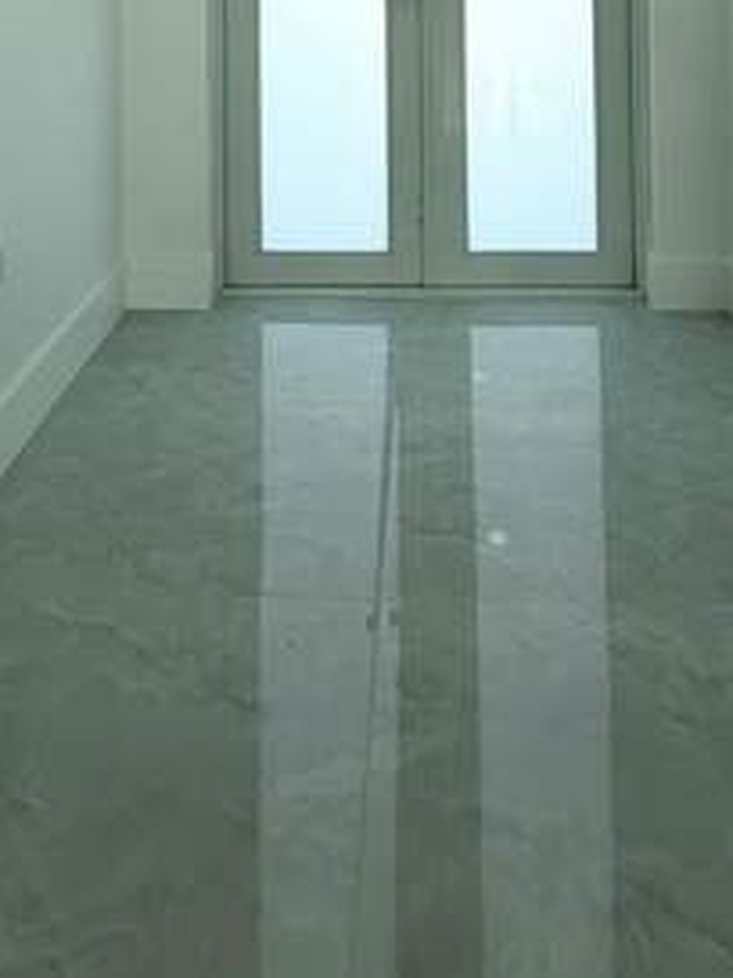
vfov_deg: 42.3
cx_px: 395
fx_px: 932
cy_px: -122
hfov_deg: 42.9
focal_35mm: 33
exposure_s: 1/223
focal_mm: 2.22
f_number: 2.2
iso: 40
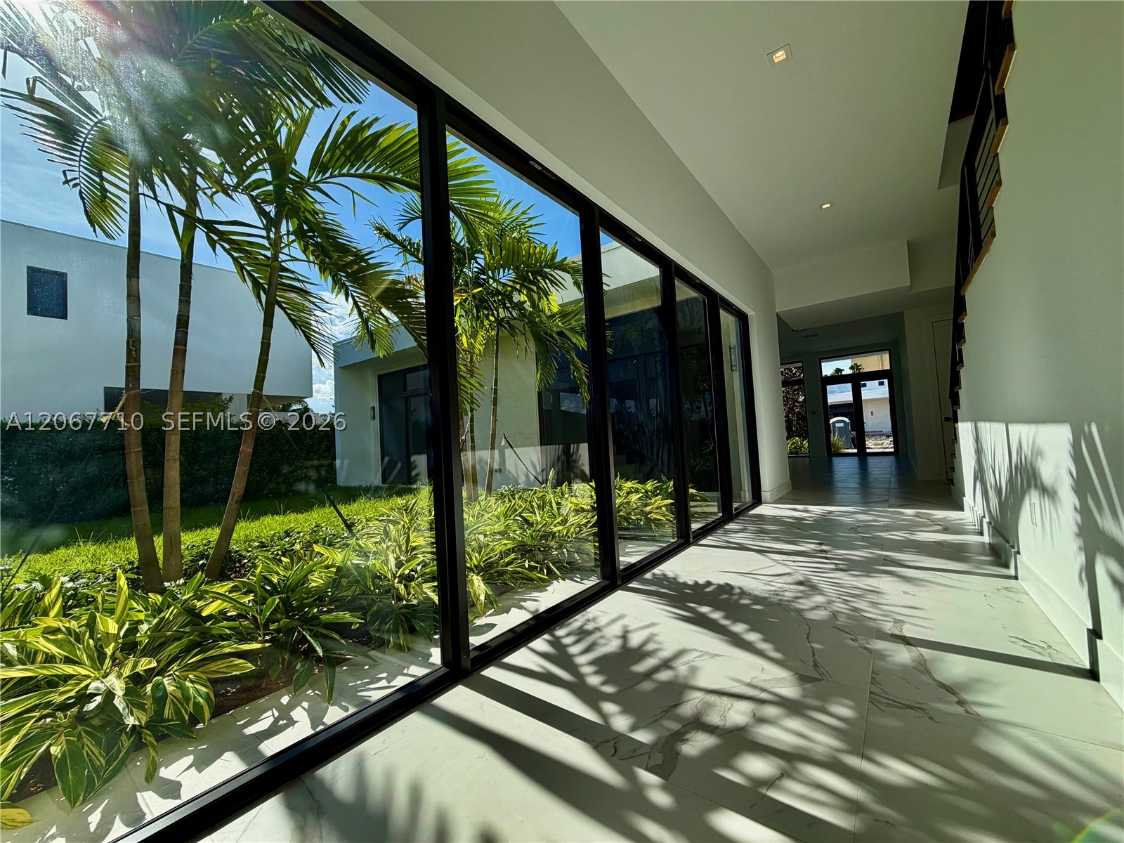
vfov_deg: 85.7
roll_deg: +3.9
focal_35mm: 14
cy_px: 422
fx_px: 455
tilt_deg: +2.2
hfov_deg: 102.1
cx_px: 562
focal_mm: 2.22
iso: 40
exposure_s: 1/619
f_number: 2.2
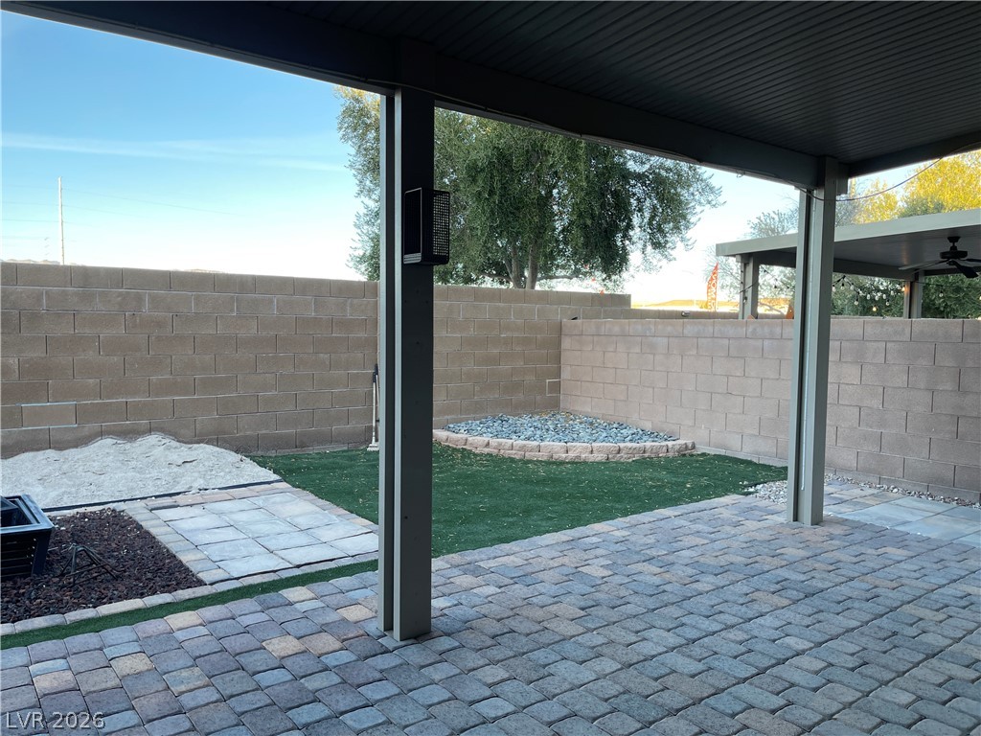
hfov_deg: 67.3
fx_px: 737
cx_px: 490
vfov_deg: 53.1
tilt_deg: -4.2
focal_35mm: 26
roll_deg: -0.5
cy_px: 368
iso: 32
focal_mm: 5.1
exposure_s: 1/203
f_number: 1.6
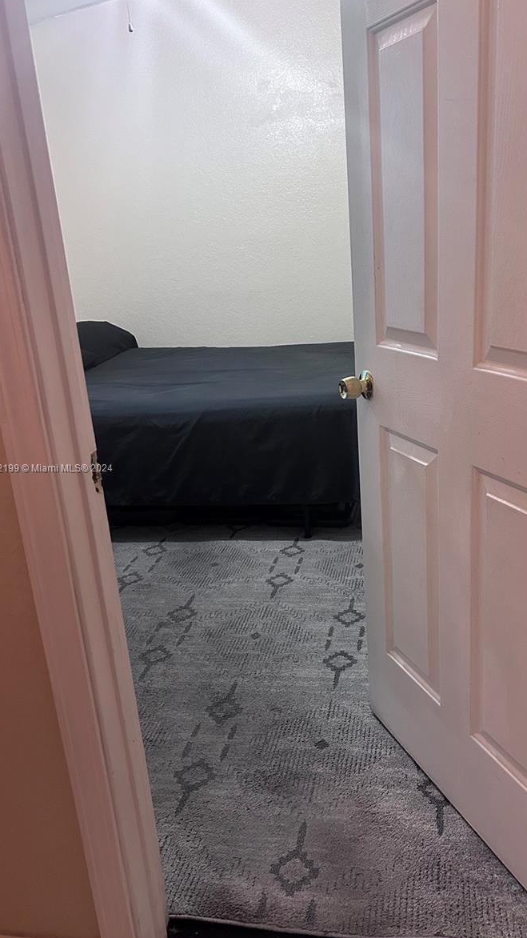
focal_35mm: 29
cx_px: 326
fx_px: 721
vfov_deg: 66.1
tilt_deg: -17.3
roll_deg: +2.5
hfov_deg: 39.9
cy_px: 469
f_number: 1.5
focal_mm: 5.7
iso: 320
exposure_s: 1/60
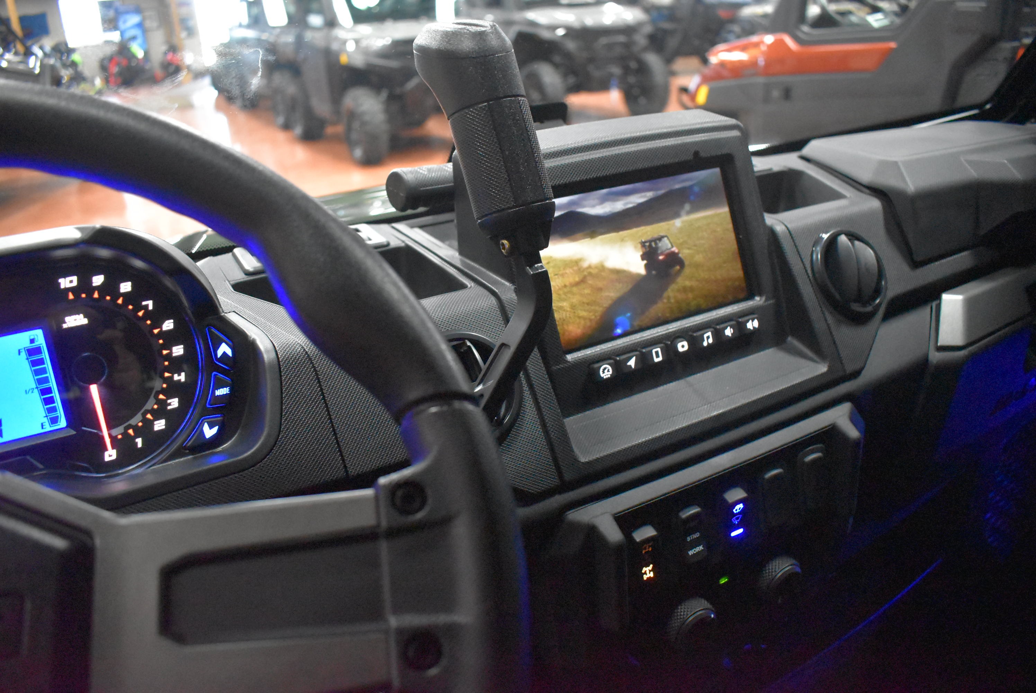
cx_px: 518
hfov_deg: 67.3
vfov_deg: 48.0
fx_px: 778
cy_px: 346
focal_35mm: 27
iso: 8000
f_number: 3.5
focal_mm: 18
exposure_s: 1/125
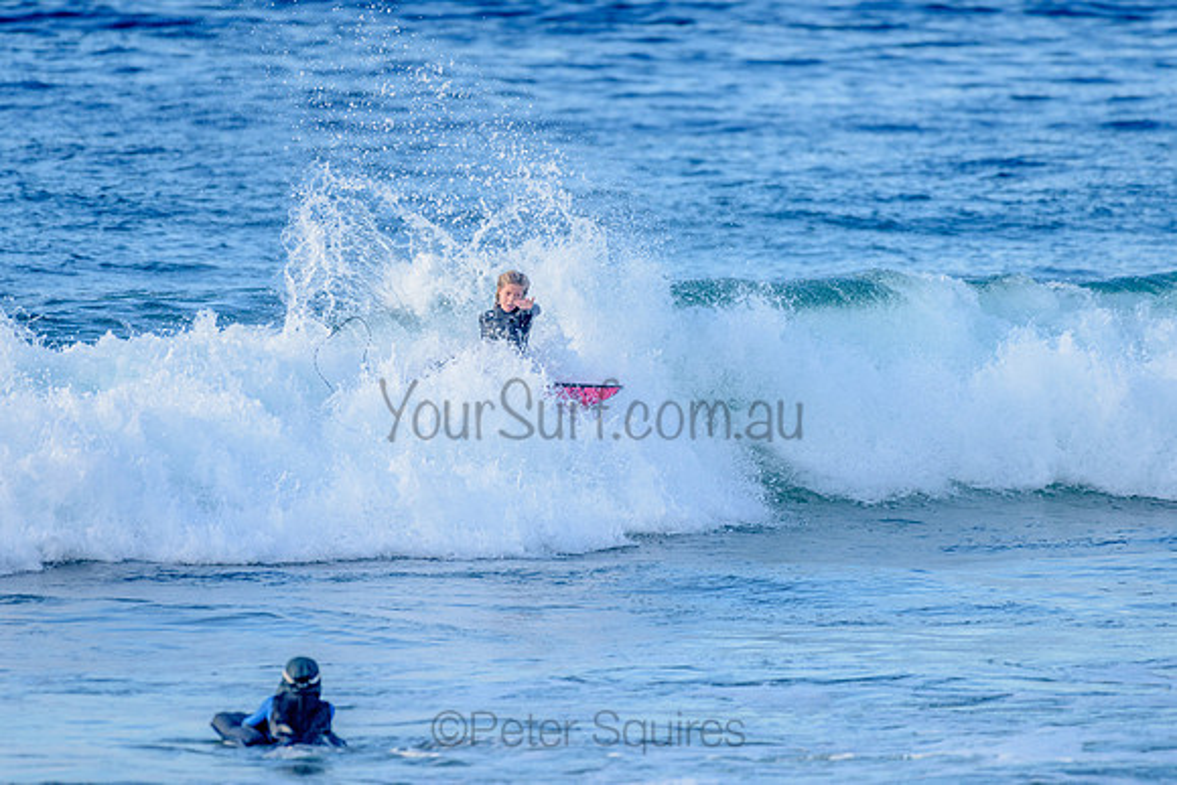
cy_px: 328
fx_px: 20044
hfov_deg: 3.4
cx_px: 520
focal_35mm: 613
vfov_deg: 2.2
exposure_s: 1/1250
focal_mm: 500
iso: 450
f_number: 5.6
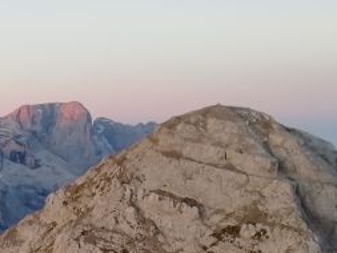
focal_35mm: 91
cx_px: -51
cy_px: 240
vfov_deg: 16.0
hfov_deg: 20.4
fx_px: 886
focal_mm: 3.21
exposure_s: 1/60
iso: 64
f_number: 2.2
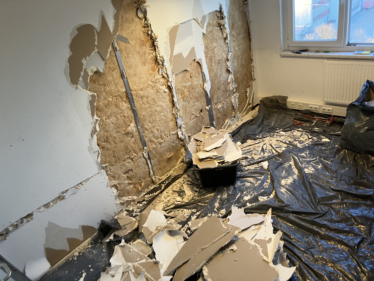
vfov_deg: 49.7
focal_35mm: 28
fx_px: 303
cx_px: 187
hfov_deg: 63.4
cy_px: 140
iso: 125
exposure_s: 1/50
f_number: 1.8
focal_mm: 3.99
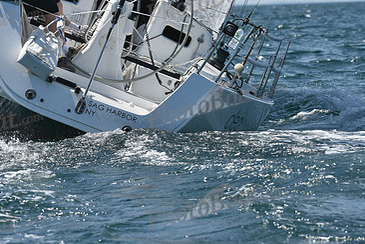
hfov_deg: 6.5
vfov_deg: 4.3
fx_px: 3214
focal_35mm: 317
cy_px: 64
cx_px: 96
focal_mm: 200
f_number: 8
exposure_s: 1/1600
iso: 320
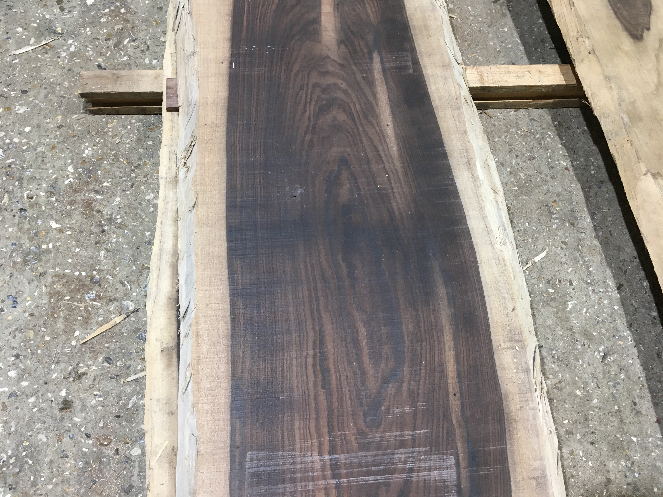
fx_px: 555
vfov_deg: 48.2
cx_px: 332
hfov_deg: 61.7
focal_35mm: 29
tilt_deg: -66.8
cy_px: 248
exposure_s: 1/33
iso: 80
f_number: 2.2
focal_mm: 4.15
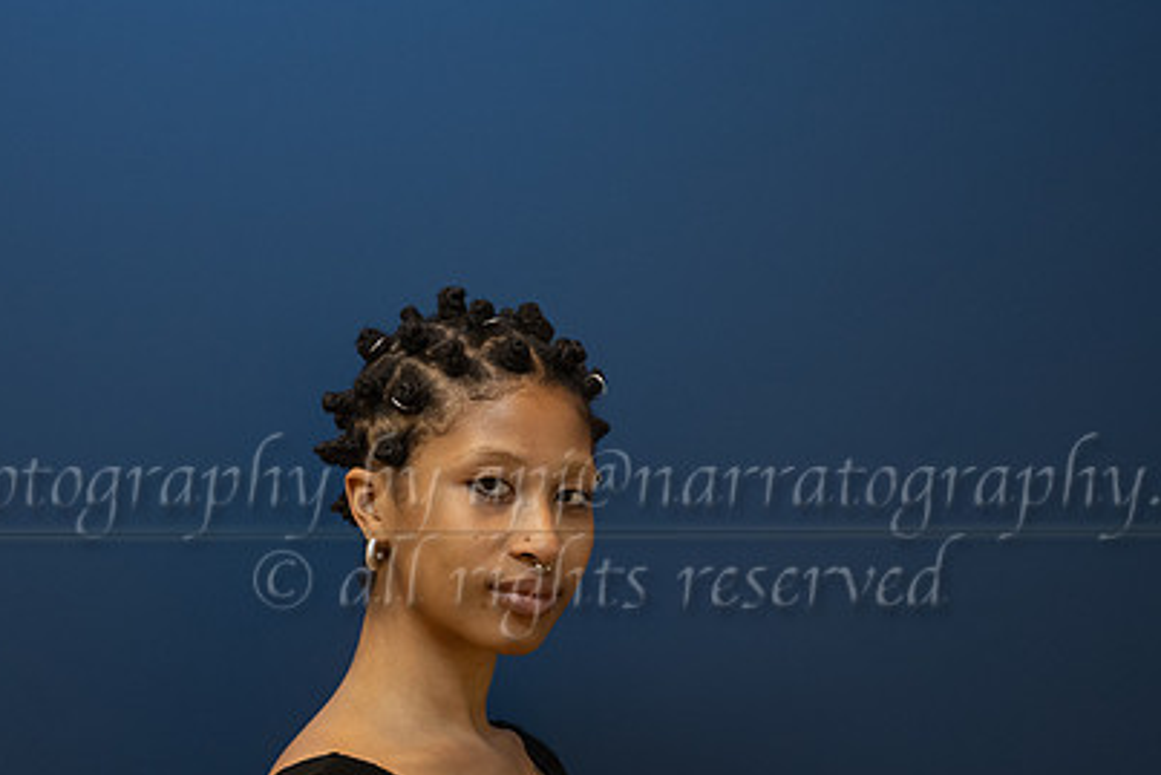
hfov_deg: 23.9
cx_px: 568
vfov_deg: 16.0
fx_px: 2742
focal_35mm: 85
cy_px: 529
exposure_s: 1/500
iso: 1600
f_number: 2.8
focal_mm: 59
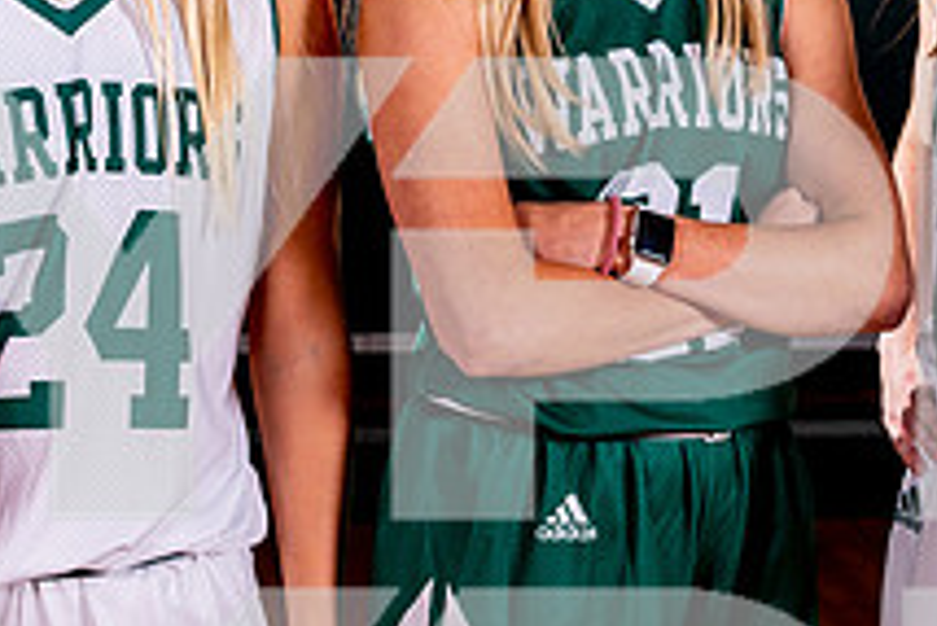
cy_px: 313
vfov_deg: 13.2
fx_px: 2709
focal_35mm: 104
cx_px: 304
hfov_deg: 19.6
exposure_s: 1/100
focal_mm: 37
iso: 200
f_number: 8
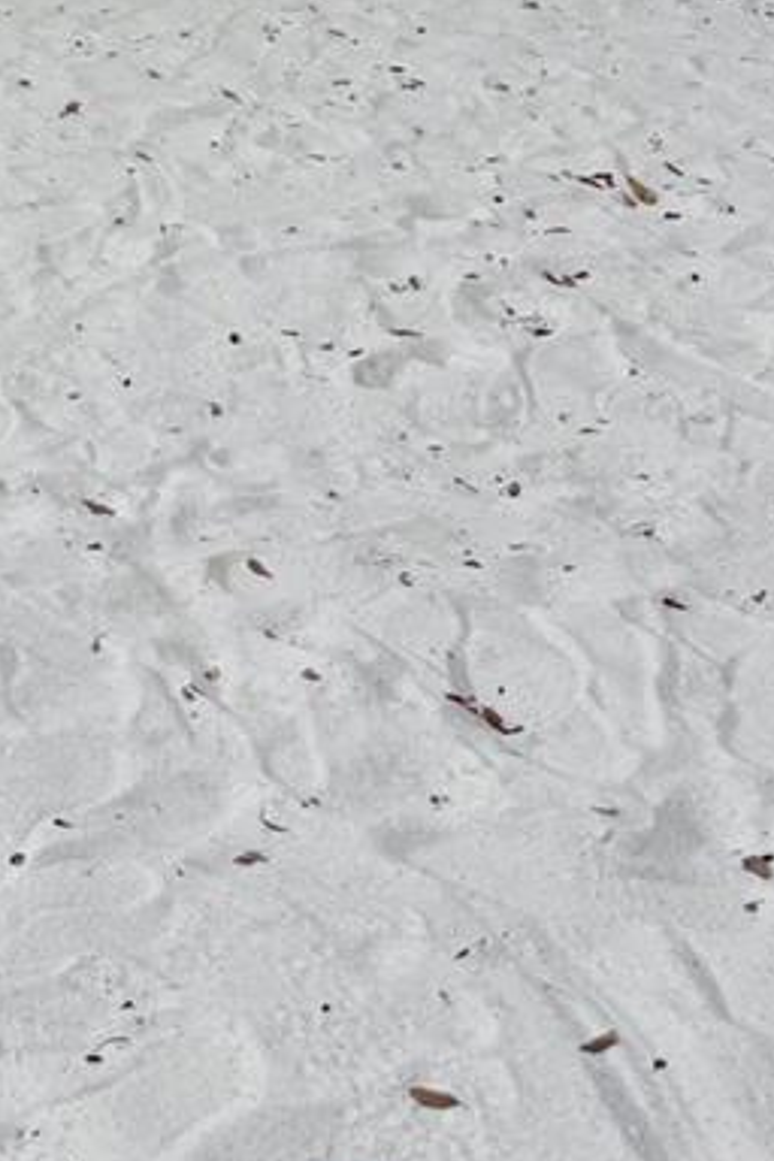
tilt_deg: -4.9
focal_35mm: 78
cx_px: -464
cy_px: -475
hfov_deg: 15.8
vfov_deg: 22.3
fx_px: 2515
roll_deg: +1.4
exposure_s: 1/4975
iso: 80
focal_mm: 6.76
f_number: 1.78
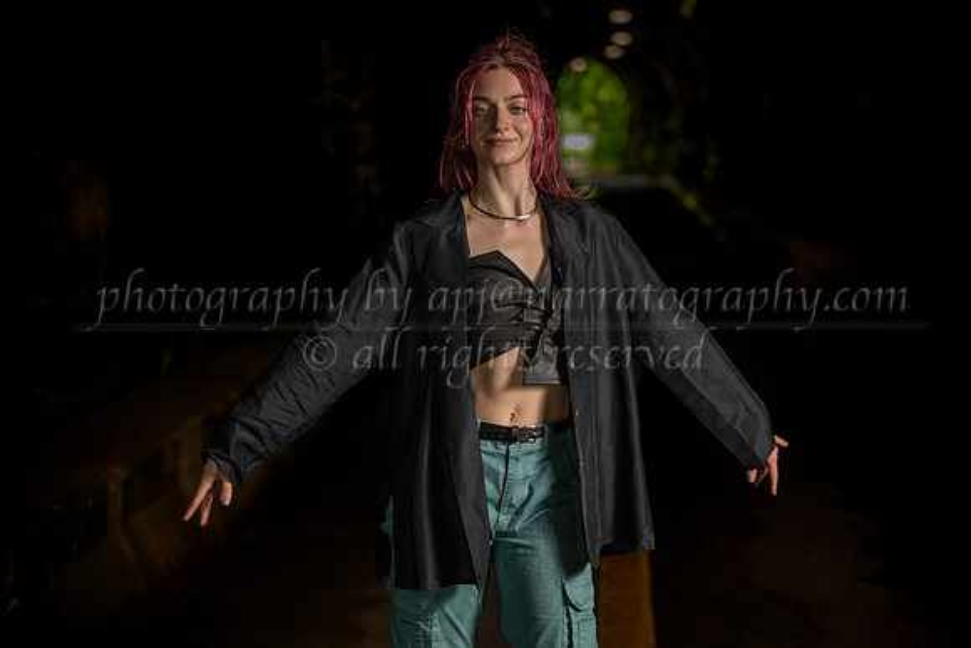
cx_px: 486
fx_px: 2023
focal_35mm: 75
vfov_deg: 18.2
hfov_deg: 27.0
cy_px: 324
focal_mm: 75
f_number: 2.8
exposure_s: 1/400
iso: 400
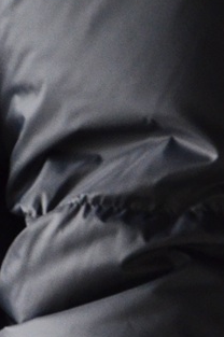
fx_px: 5808
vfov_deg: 3.3
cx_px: -135
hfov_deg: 2.2
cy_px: 508
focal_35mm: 621
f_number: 5.6
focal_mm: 86
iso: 1600
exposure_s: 1/50
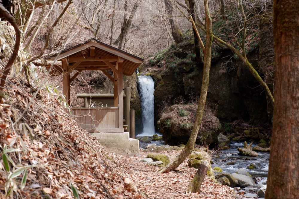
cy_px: 100
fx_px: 614
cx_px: 150
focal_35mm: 74
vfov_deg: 18.4
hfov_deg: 27.4
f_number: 8
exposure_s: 1/75
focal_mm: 49.4
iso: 400
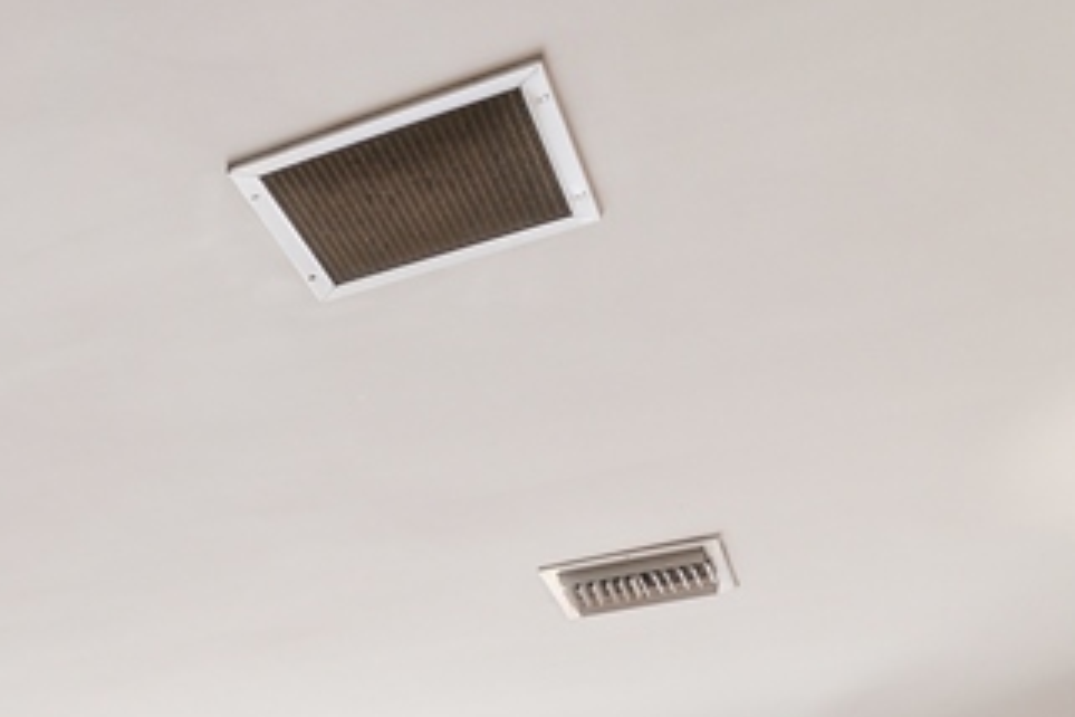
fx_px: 1672
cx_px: -188
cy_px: 1196
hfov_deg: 30.7
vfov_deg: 19.6
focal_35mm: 56
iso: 250
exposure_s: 1/20
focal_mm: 15
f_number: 8
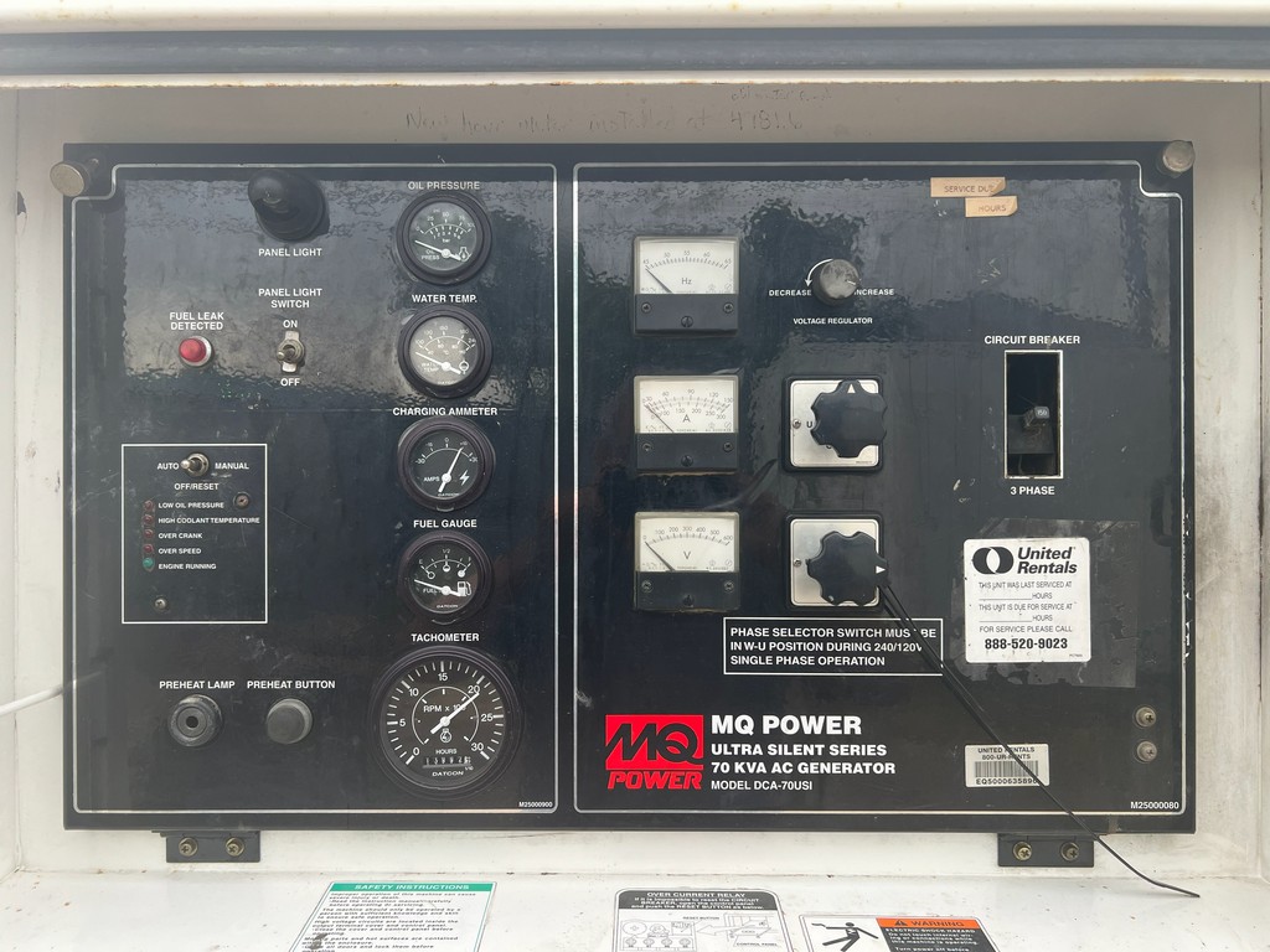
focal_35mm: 26
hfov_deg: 67.3
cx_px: 635
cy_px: 476
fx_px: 954
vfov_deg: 53.1
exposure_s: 1/476
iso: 50
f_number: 1.5
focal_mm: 5.7
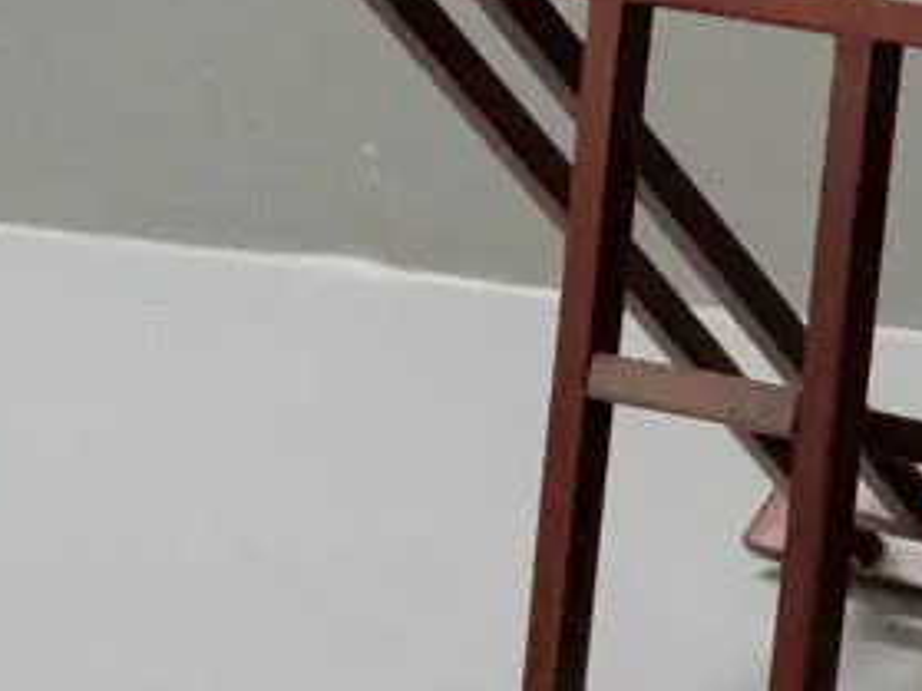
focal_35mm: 110
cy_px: 403
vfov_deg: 13.4
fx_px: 2929
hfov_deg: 16.2
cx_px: 1438
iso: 3200
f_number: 5
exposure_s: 1/250
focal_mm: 15
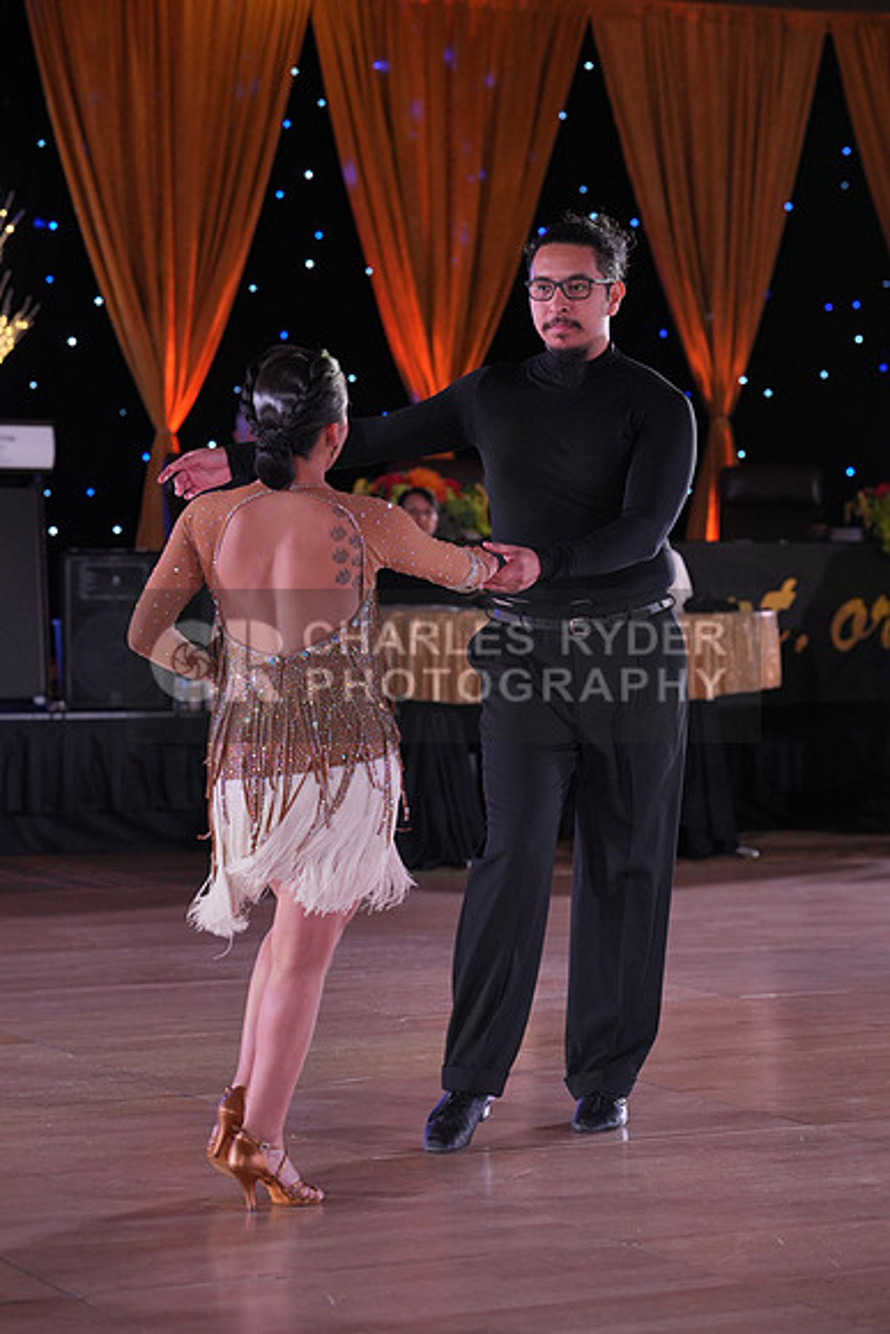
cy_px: 667
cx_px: 445
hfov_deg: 15.0
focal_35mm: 91
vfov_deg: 22.4
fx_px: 3372
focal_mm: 91
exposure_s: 1/400
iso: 1250
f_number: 4
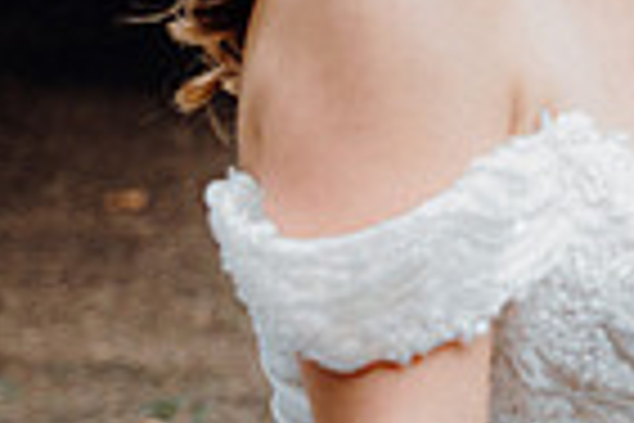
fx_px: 4350
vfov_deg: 5.5
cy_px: -110
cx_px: 1012
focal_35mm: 247
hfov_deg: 8.1
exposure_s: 1/250
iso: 640
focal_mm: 60
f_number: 3.5
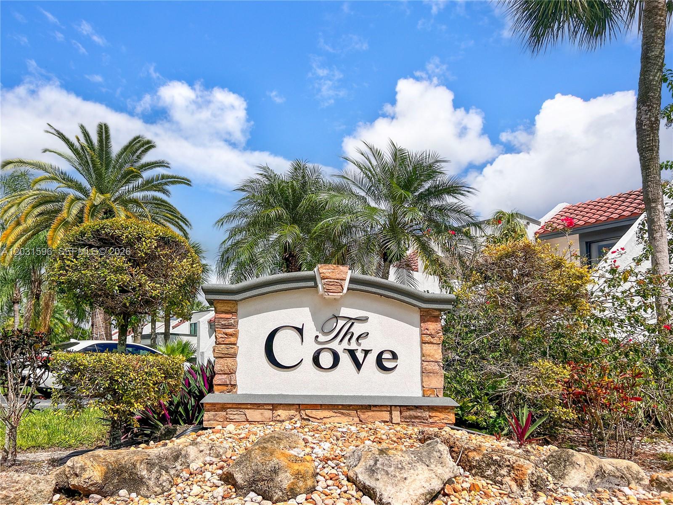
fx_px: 505
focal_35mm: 26
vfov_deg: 53.1
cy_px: 252
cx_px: 336
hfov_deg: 67.3
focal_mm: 5.7
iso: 50
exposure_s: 1/8000
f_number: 1.5
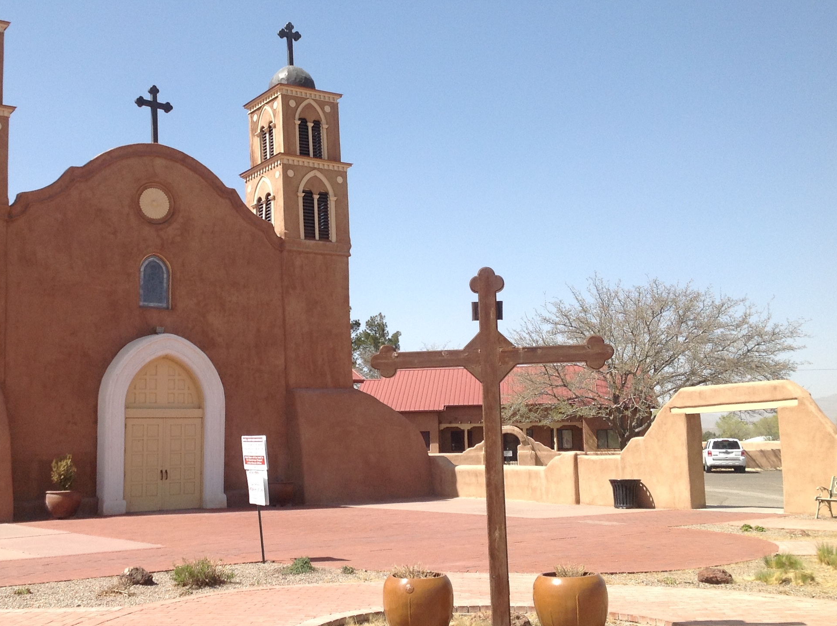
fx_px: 1135
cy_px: 326
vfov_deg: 30.8
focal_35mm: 47
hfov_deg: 40.3
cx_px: 334
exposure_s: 1/1681
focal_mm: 4.28
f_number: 2.4
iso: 50
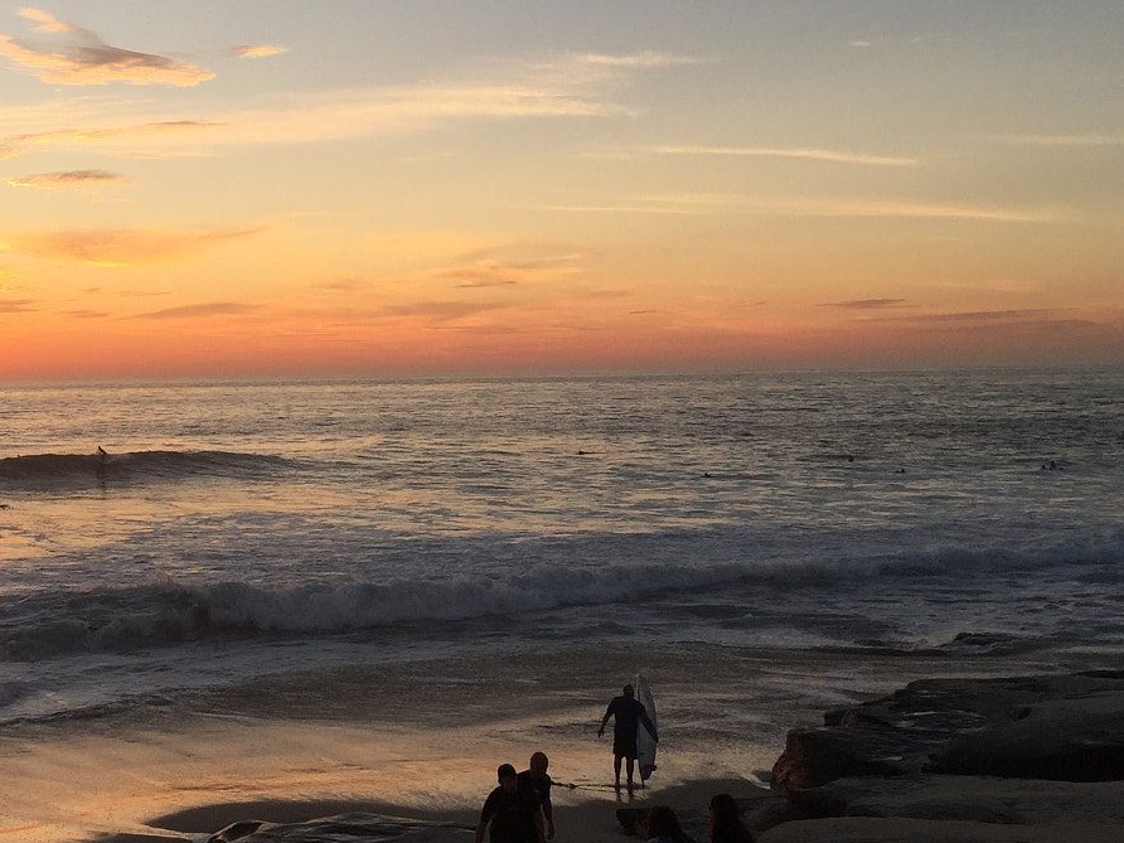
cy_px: 416
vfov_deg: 28.0
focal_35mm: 52
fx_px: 1688
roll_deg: -0.1
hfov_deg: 36.0
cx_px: 285
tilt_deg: -1.0
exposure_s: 1/618
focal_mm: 4.15
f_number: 2.2
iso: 32
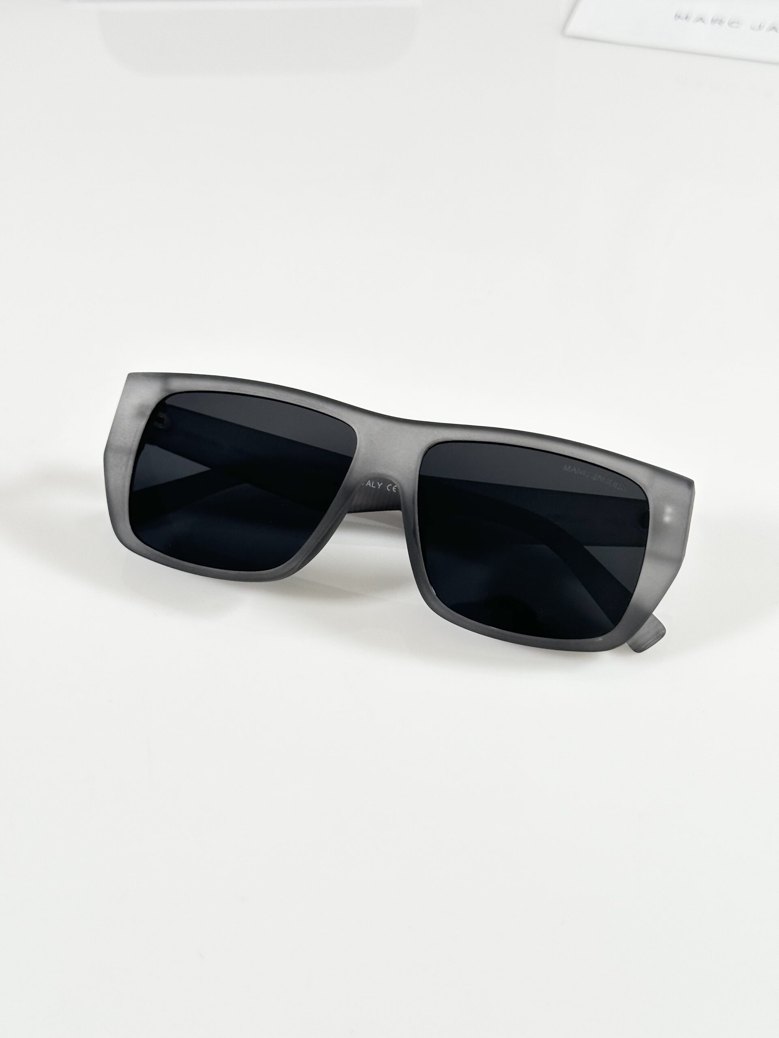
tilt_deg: -44.1
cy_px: 519
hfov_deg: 30.3
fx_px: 1440
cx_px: 390
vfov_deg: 39.7
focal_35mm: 48
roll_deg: +1.5
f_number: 1.78
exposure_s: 1/113
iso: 80
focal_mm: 6.86
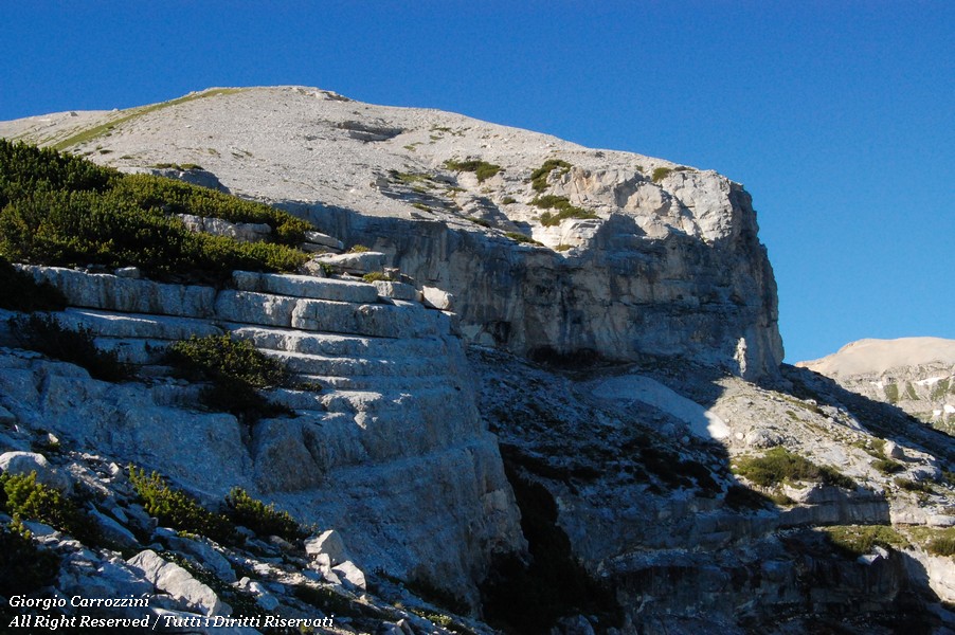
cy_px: 318
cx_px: 478
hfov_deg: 43.6
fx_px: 1193
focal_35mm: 45
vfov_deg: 29.8
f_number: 25
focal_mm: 30
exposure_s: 1/250
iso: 1600
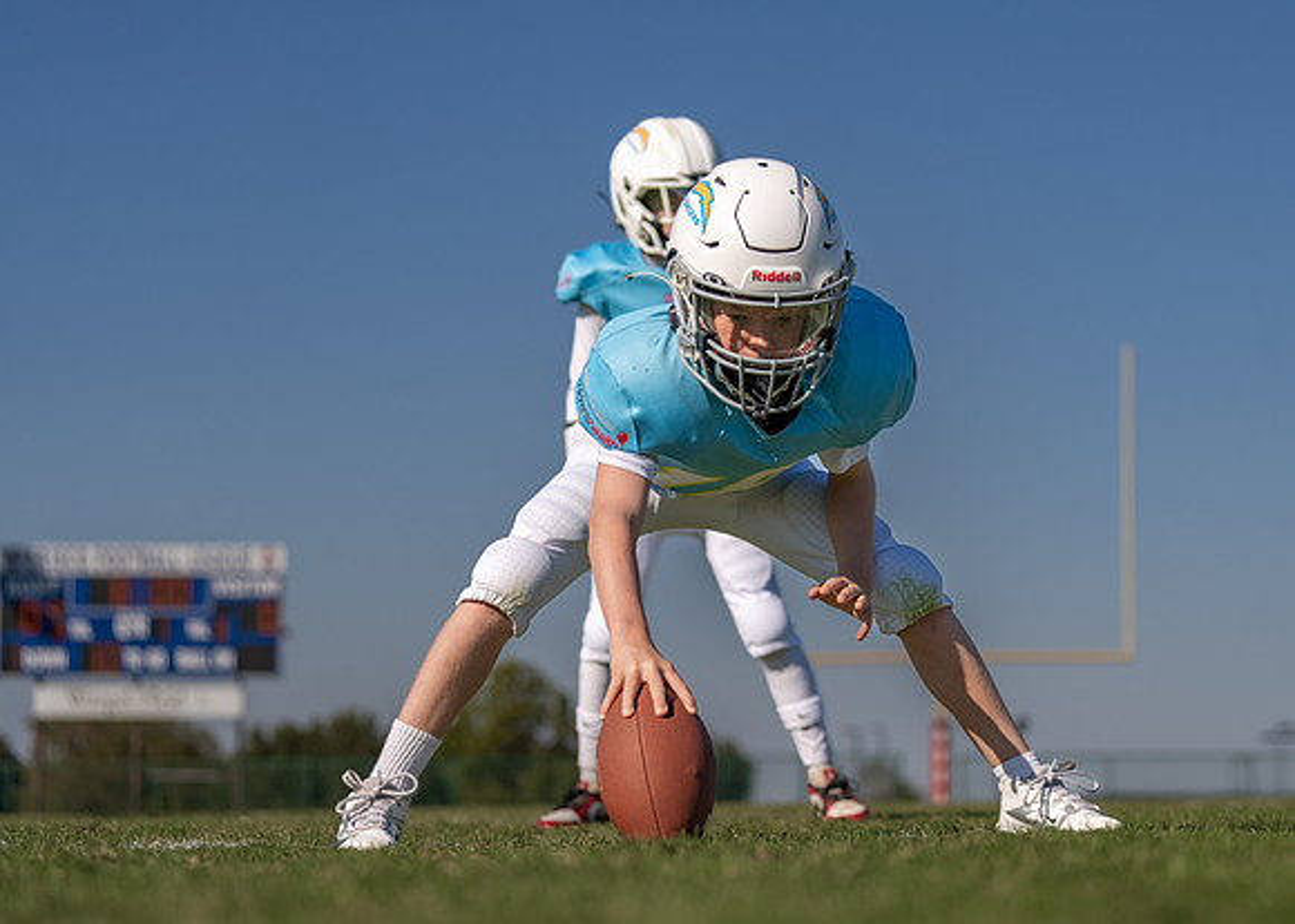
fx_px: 3626
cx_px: 808
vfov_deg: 14.5
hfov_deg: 20.2
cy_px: 366
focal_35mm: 99
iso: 100
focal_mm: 70
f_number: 3.2
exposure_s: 1/4000
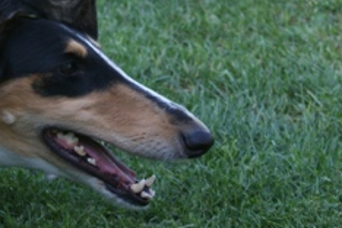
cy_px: 53
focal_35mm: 307
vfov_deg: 4.5
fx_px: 2920
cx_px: -67
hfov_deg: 6.7
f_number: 4
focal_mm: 75
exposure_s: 1/250
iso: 125
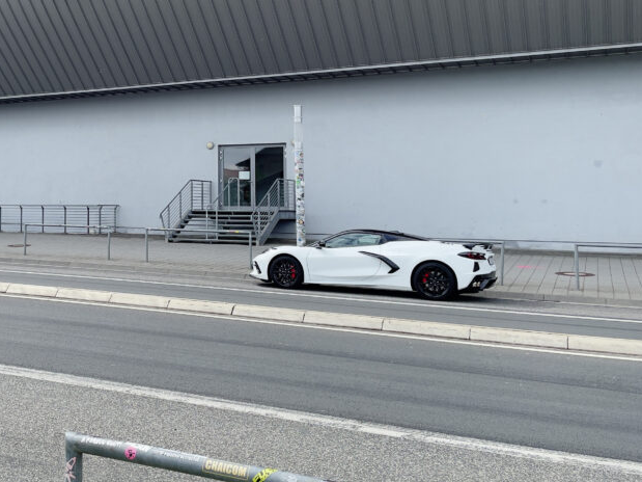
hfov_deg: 41.8
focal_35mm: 43
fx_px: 797
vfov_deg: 33.2
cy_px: 150
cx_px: 122
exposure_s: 1/1667
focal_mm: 4.2
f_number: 1.6
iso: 32
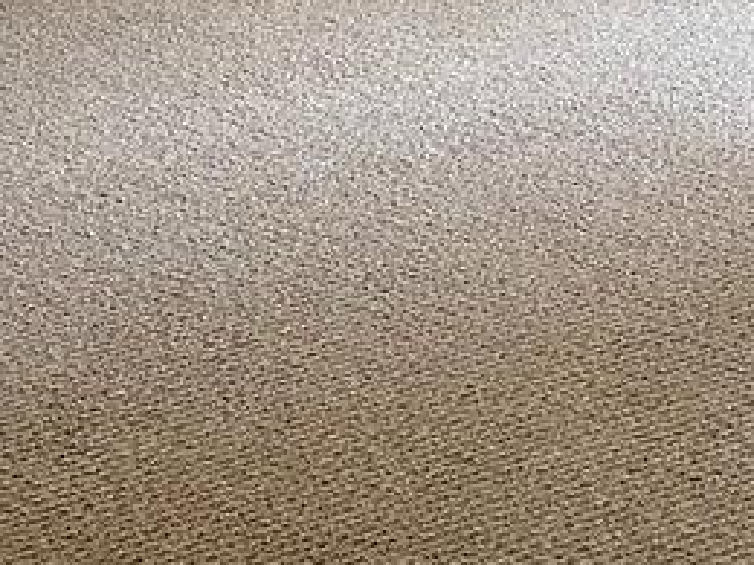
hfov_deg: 12.9
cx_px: 1505
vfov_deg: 10.5
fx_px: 2897
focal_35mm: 133
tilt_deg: -10.6
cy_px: -458
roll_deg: -1.0
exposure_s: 1/60
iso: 200
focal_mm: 6.86
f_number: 1.78
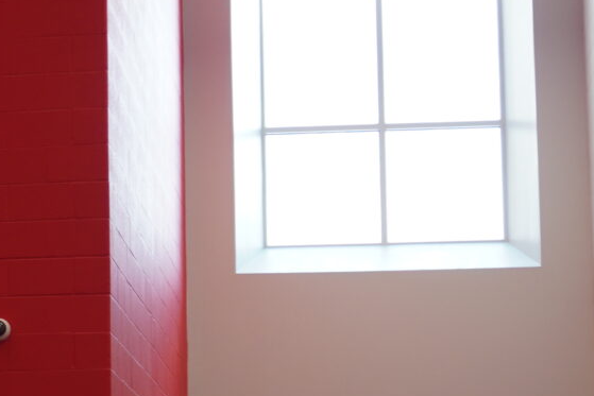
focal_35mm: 151
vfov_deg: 9.1
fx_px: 2492
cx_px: -78
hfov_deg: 13.3
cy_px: 332
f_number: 4
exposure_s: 1/40
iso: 125
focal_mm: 22
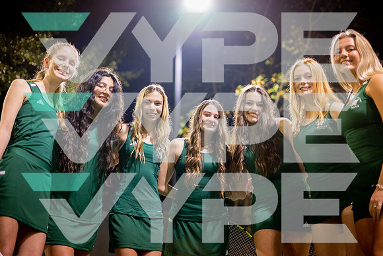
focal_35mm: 50
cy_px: 128
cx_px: 192
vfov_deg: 27.0
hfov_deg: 39.6
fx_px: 532
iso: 1000
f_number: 1.8
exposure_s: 1/200
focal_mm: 50
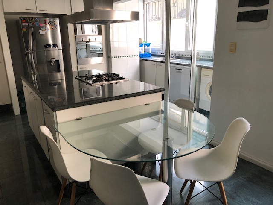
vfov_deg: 49.7
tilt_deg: -15.5
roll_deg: +2.4
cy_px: 102
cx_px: 136
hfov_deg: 63.4
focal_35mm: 28
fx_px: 221
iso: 40
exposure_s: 1/33
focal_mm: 3.99
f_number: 1.8
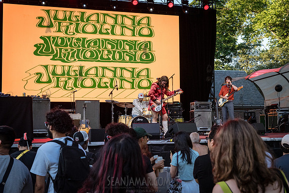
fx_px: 396
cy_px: 103
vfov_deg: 27.4
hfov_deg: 40.1
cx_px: 155
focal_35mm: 49
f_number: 5.6
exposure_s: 1/1000
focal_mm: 44
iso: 2000
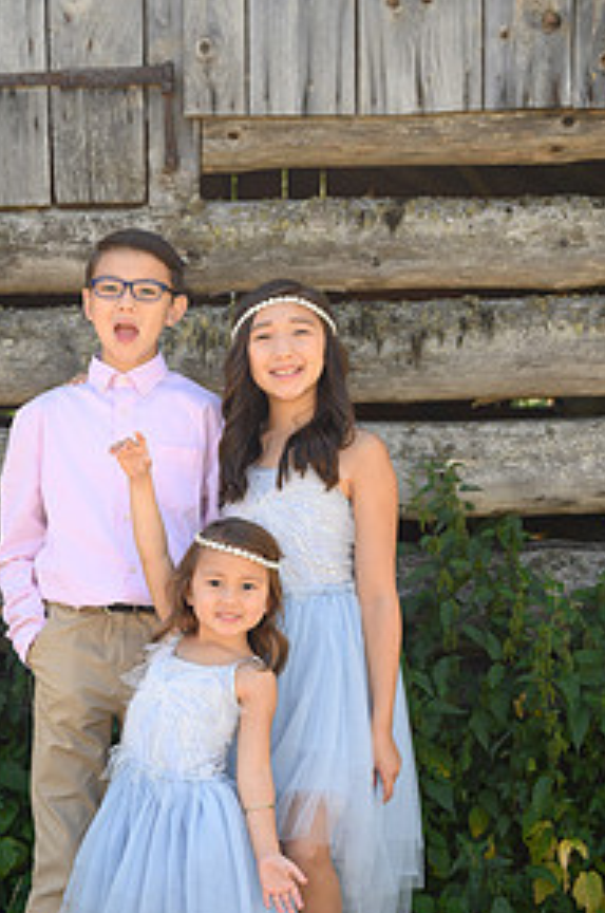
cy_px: 634
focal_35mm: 72
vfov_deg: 27.9
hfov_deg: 18.8
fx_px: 1821
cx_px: 179
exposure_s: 1/100
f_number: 5
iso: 160
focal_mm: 46
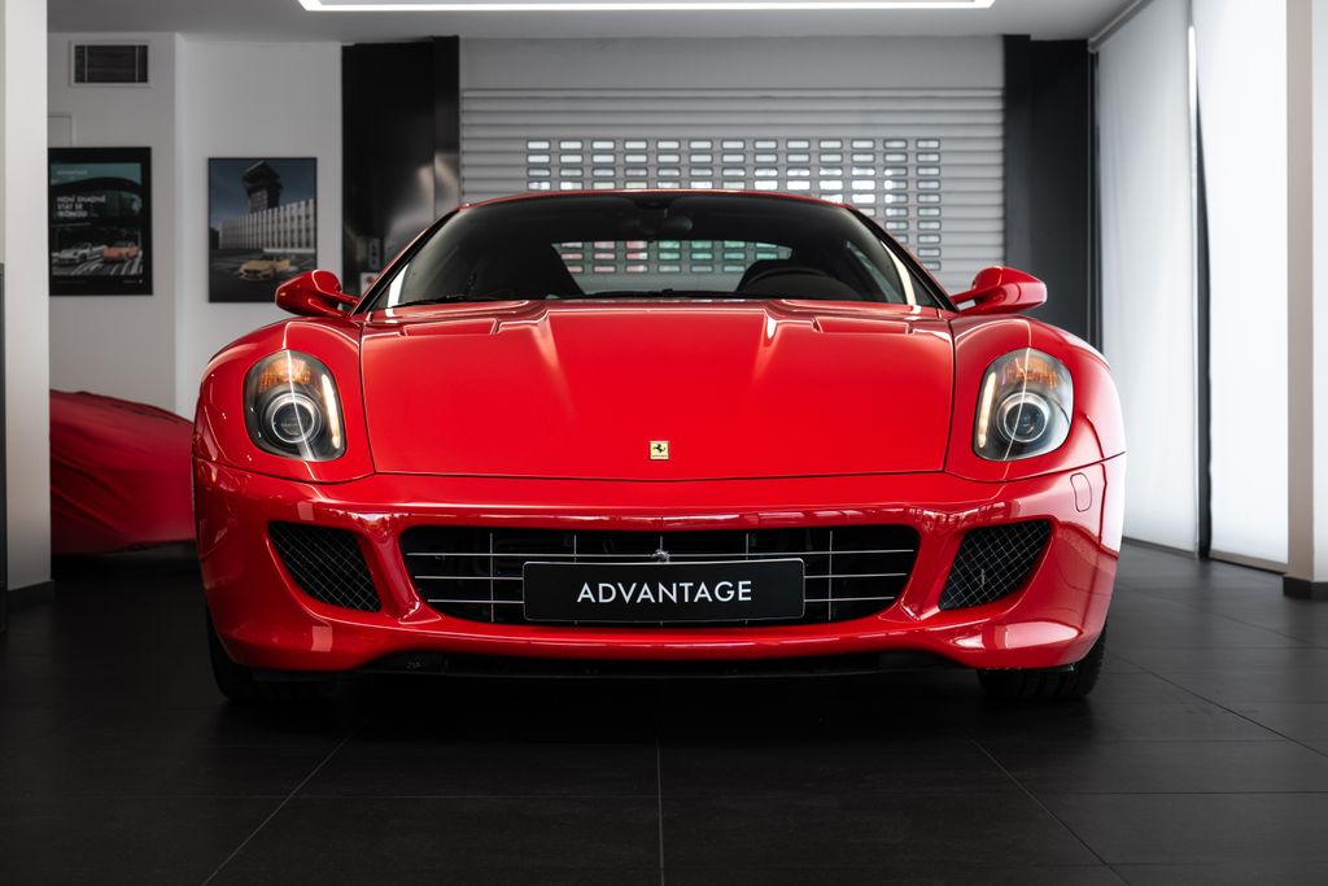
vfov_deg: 22.2
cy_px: 443
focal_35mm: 61
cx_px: 654
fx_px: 2261
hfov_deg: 32.7
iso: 500
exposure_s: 1/50
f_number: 5.6
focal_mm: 60
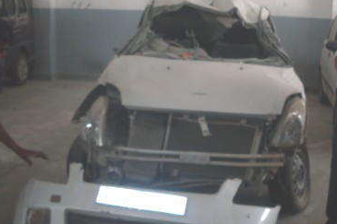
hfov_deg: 37.9
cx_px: 218
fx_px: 487
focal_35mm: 52
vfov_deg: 25.9
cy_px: 98
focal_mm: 6.3
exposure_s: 1/45
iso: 100
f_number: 2.8
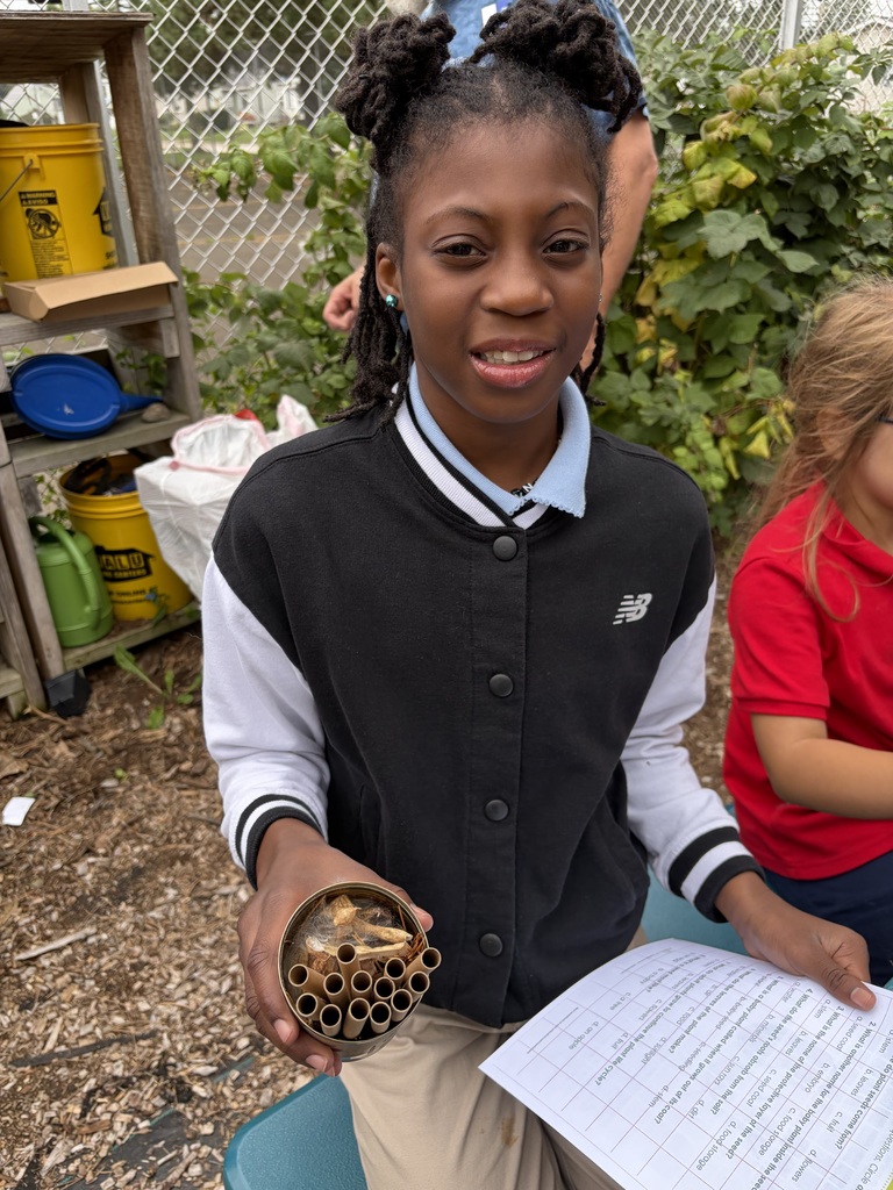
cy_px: 595
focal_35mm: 26
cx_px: 446
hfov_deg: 53.1
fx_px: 894
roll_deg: +3.3
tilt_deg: -27.3
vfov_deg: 67.3
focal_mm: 5.96
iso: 50
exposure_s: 1/259
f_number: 1.6
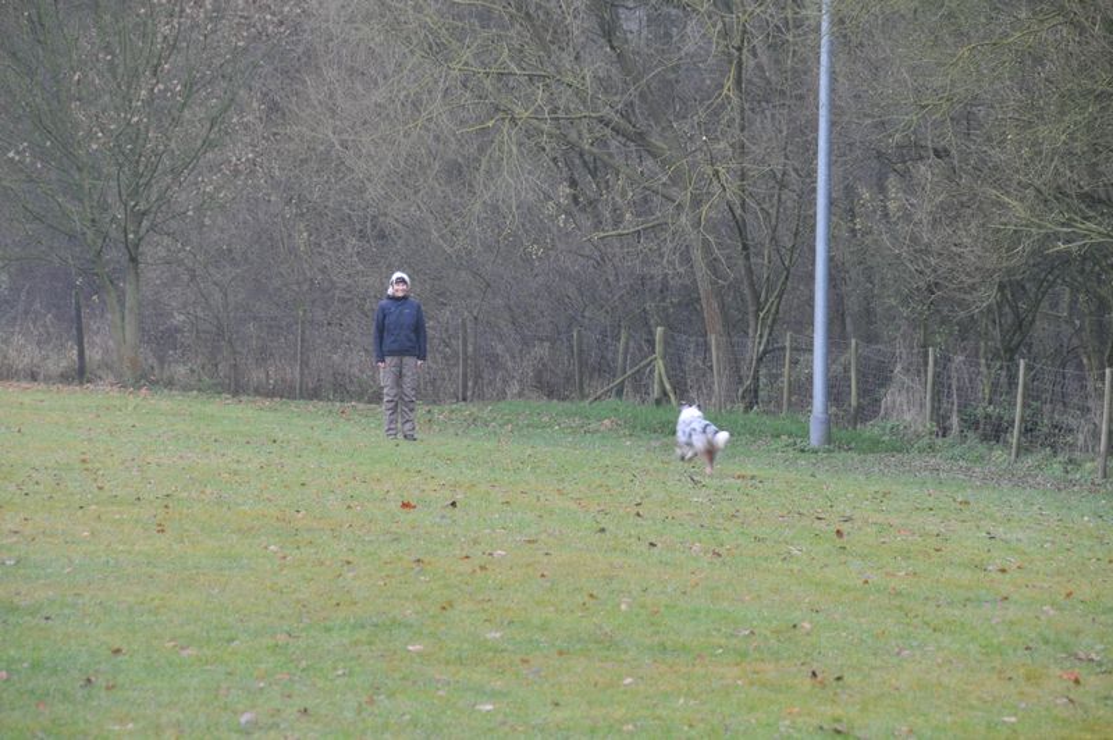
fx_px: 6255
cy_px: 370
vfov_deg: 6.8
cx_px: 556
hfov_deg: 10.2
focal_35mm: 202
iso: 400
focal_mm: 135
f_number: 7.1
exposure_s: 1/60
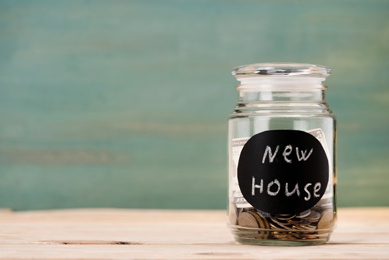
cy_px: 130
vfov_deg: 13.1
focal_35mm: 105
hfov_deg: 19.4
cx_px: 194
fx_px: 1135
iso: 125
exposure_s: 1/125
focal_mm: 105
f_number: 7.1
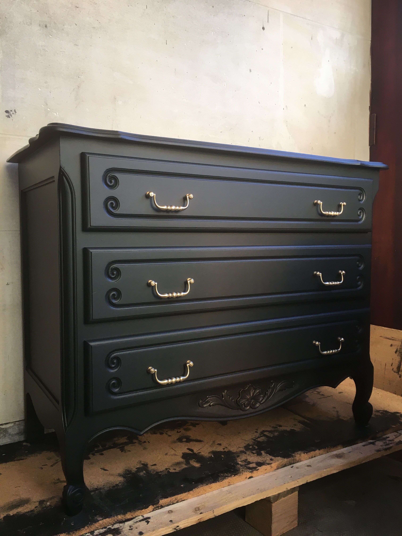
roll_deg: +0.9
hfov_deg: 48.2
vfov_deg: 61.7
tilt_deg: -3.0
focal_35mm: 29
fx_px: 449
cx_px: 201
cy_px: 268
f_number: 2.2
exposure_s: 1/33
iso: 40
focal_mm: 4.15
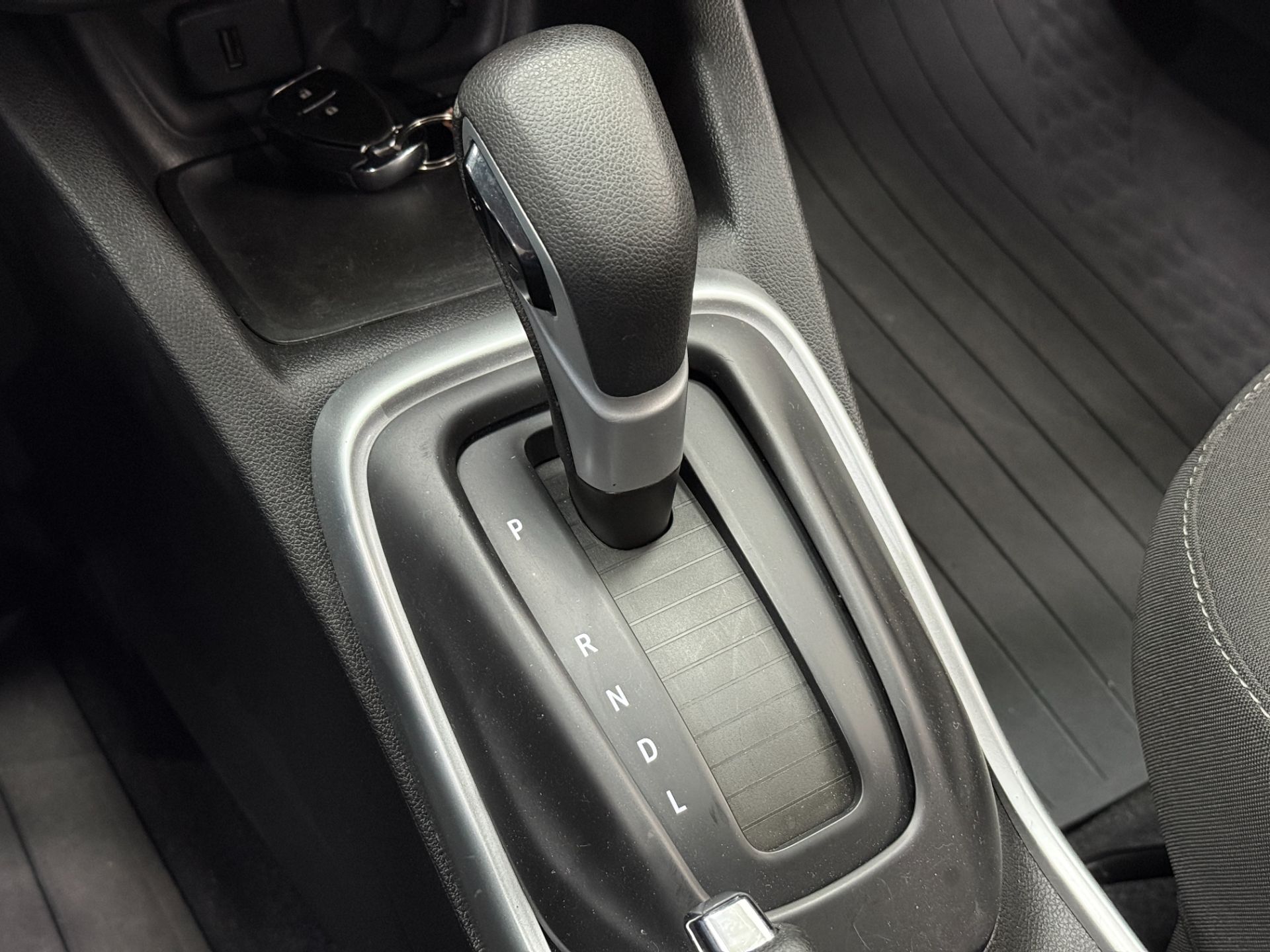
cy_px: 476
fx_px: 1761
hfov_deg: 39.7
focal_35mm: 48
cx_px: 635
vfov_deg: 30.3
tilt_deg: -52.4
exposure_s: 1/30
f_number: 1.78
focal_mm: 6.76
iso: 640
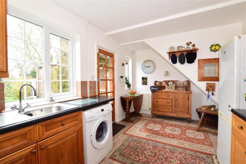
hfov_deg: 100.4
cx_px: 123
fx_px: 102
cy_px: 82
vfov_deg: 77.3
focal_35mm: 15
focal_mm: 10
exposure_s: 1/13
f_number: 7.1
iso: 400
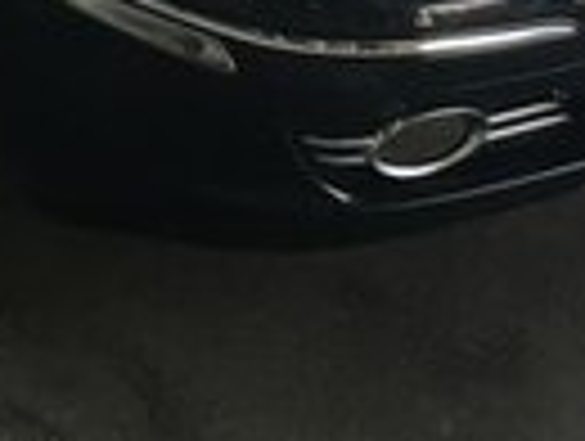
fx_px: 2489
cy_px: -214
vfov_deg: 9.8
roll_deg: +0.3
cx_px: -238
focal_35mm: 147
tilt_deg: -25.9
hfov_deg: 12.8
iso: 25
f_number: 2.2
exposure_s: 1/33
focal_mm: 4.15
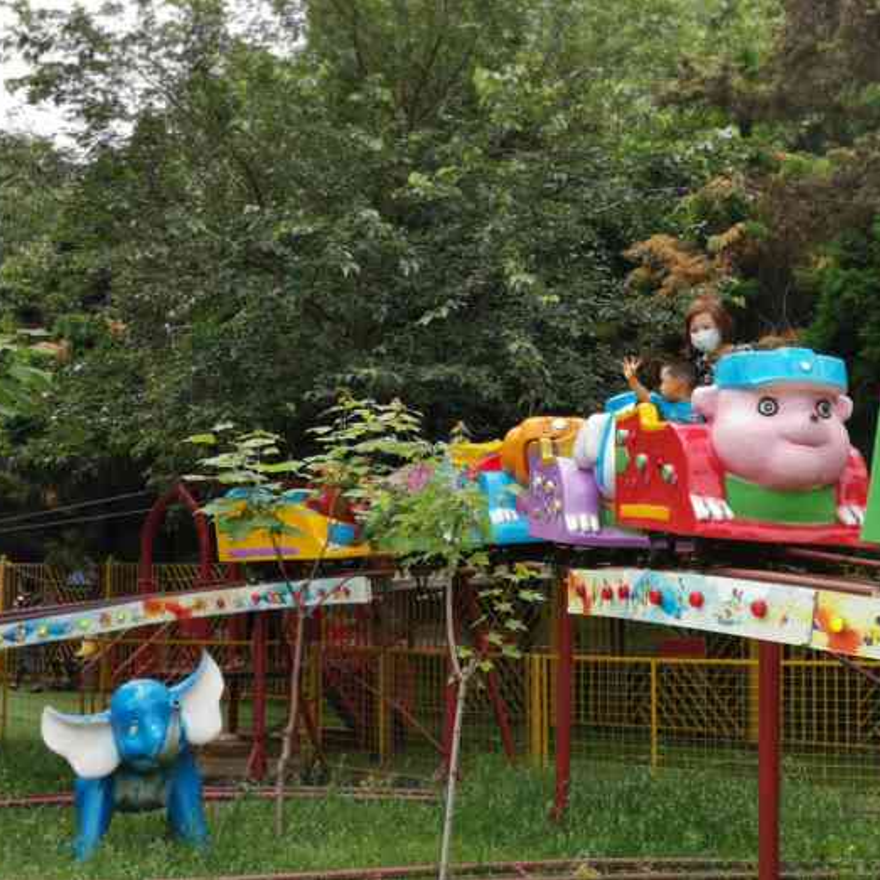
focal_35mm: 64
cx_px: 566
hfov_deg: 26.8
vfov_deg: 26.9
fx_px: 1841
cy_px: 441
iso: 50
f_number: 4
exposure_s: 1/625
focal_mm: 3.95
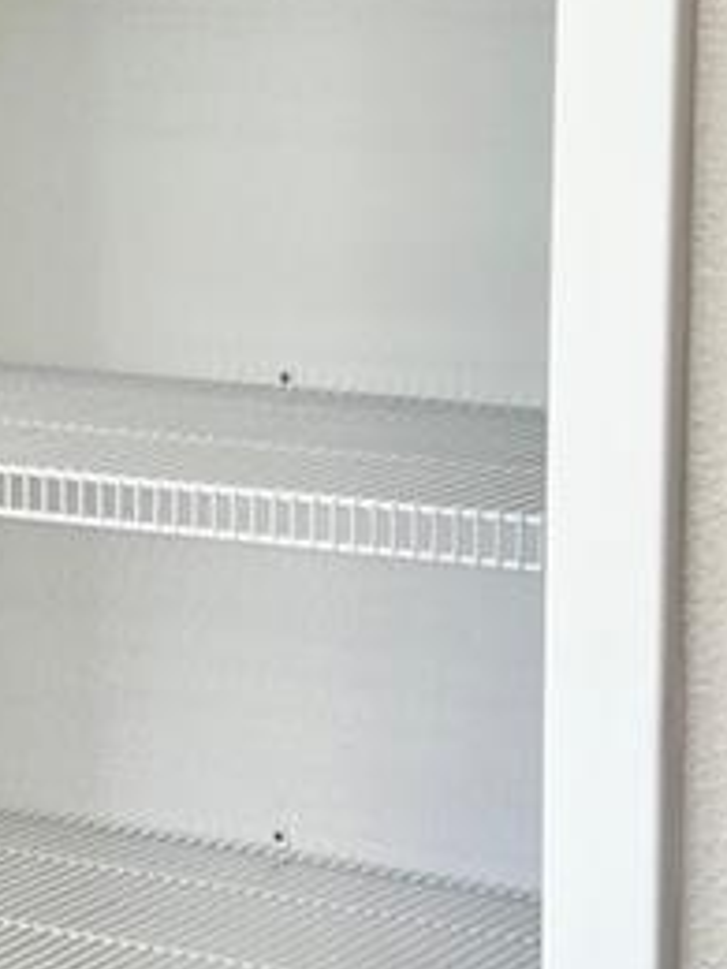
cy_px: 362
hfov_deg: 12.3
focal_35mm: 120
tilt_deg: -7.5
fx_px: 3360
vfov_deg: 16.4
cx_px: 160
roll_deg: -0.2
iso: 40
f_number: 1.5
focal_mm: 5.7
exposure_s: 1/208
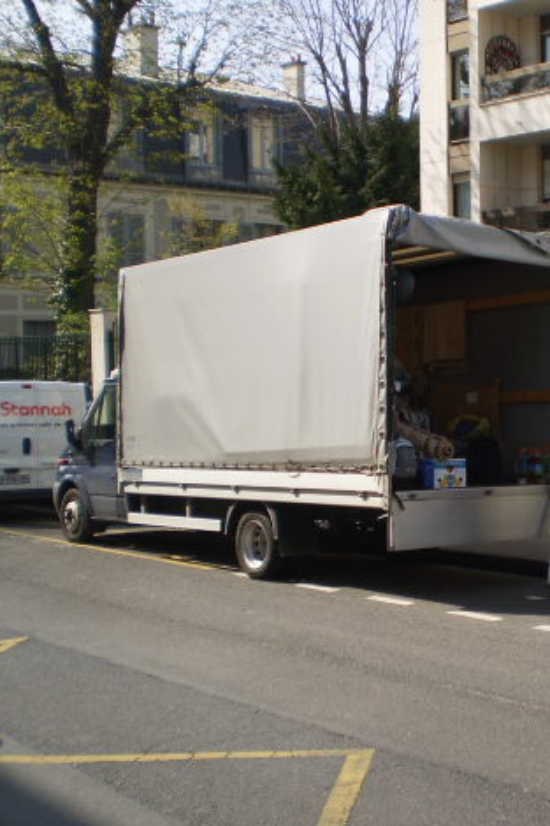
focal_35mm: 51
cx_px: 522
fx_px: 1170
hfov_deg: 25.4
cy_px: 420
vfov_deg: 38.9
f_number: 3.1
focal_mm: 6.3
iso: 64
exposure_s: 1/800
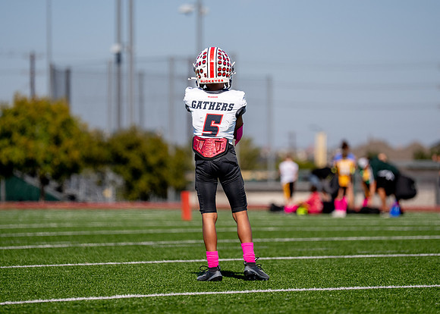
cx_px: 222
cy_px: 154
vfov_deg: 6.5
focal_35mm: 222
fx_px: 2772
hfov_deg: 9.1
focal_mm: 178
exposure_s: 1/6400
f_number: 2.8
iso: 250
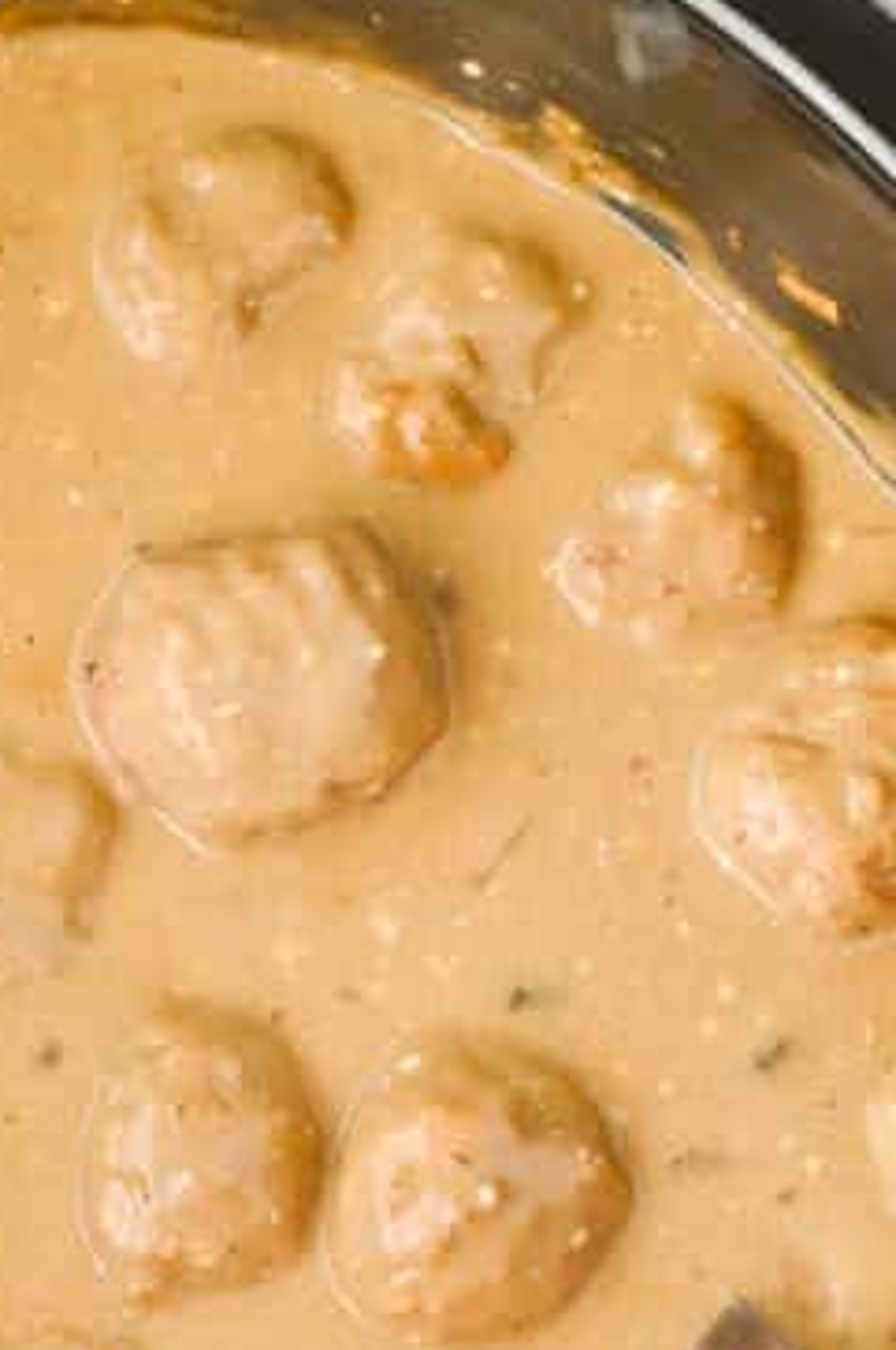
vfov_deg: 14.6
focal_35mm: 141
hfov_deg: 9.7
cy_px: 867
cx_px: 318
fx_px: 5279
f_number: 5
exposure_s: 1/80
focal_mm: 50
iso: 280
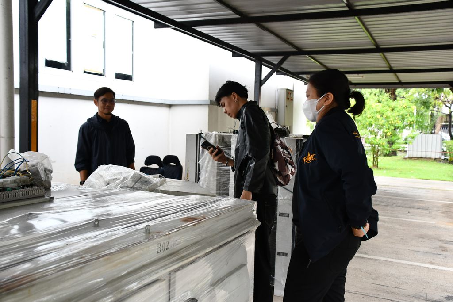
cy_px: 151
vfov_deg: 36.9
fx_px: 453
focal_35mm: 36
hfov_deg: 53.1
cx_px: 226
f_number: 3.8
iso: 720
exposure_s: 1/250
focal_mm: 24
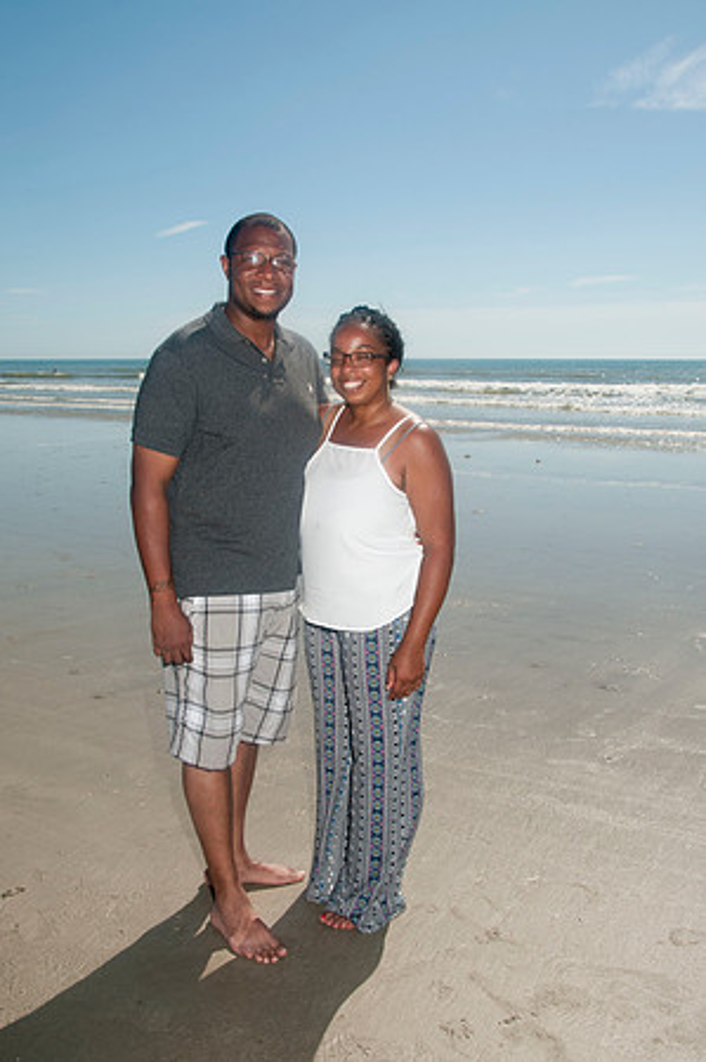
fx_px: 973
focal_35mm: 33
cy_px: 531
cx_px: 353
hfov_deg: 39.9
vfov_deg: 57.3
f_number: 11
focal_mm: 22
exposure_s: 1/250
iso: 100
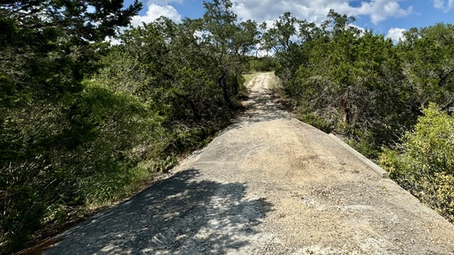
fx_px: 229
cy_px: 81
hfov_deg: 88.5
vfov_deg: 56.8
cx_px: 271
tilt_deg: +3.9
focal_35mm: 19
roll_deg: +0.7
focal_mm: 2.22
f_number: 2.2
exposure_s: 1/2028
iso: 50
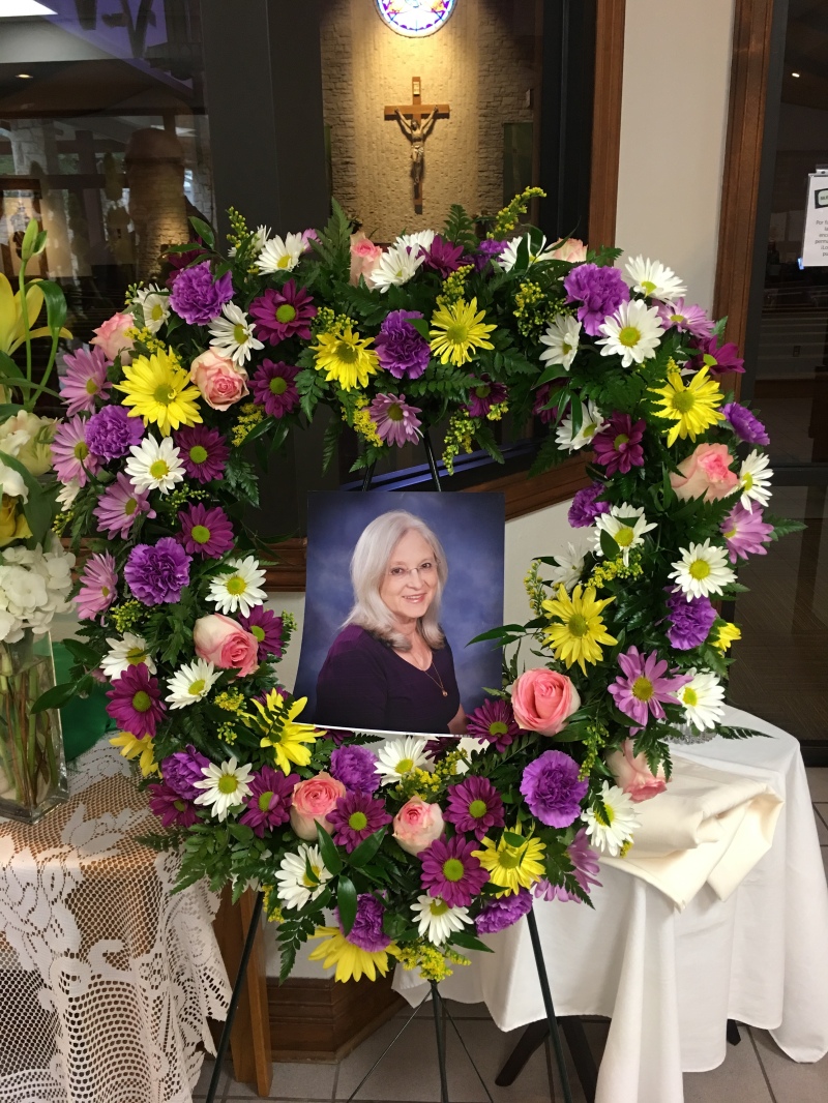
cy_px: 552
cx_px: 414
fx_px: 925
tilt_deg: -16.3
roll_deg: +1.1
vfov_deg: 61.6
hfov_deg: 48.2
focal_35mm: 29
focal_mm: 4.15
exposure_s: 1/15
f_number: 2.2
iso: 64
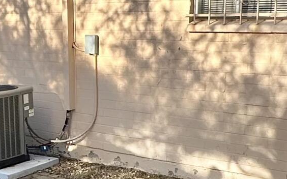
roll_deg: +3.0
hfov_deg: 23.9
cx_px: -56
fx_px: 618
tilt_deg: -11.8
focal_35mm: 79
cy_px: 122
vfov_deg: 16.5
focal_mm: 2.22
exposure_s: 1/1062
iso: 50
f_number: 2.2
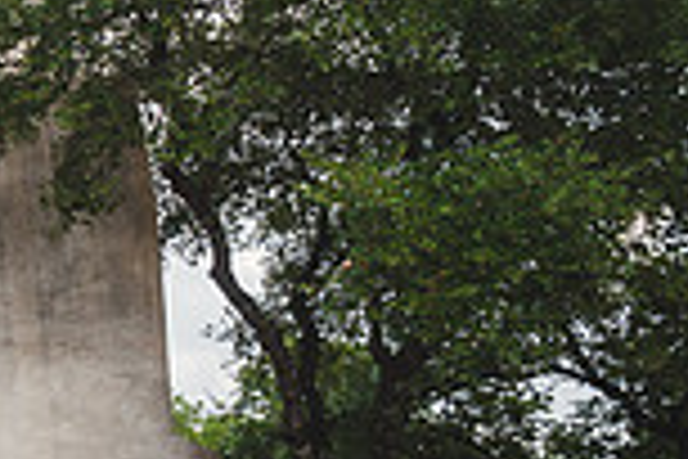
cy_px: 324
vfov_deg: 15.0
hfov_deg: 17.6
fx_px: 1739
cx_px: -589
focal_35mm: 91
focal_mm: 24
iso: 160
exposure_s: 1/200
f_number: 3.2
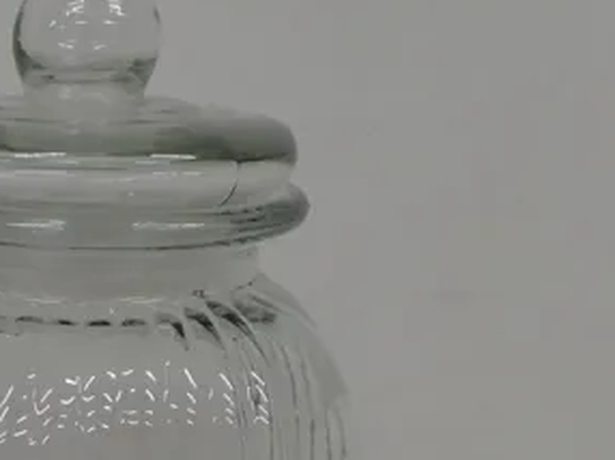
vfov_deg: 16.8
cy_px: 540
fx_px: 1491
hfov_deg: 21.2
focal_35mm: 84
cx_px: -183
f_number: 3.2
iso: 200
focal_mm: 5.5
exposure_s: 1/80
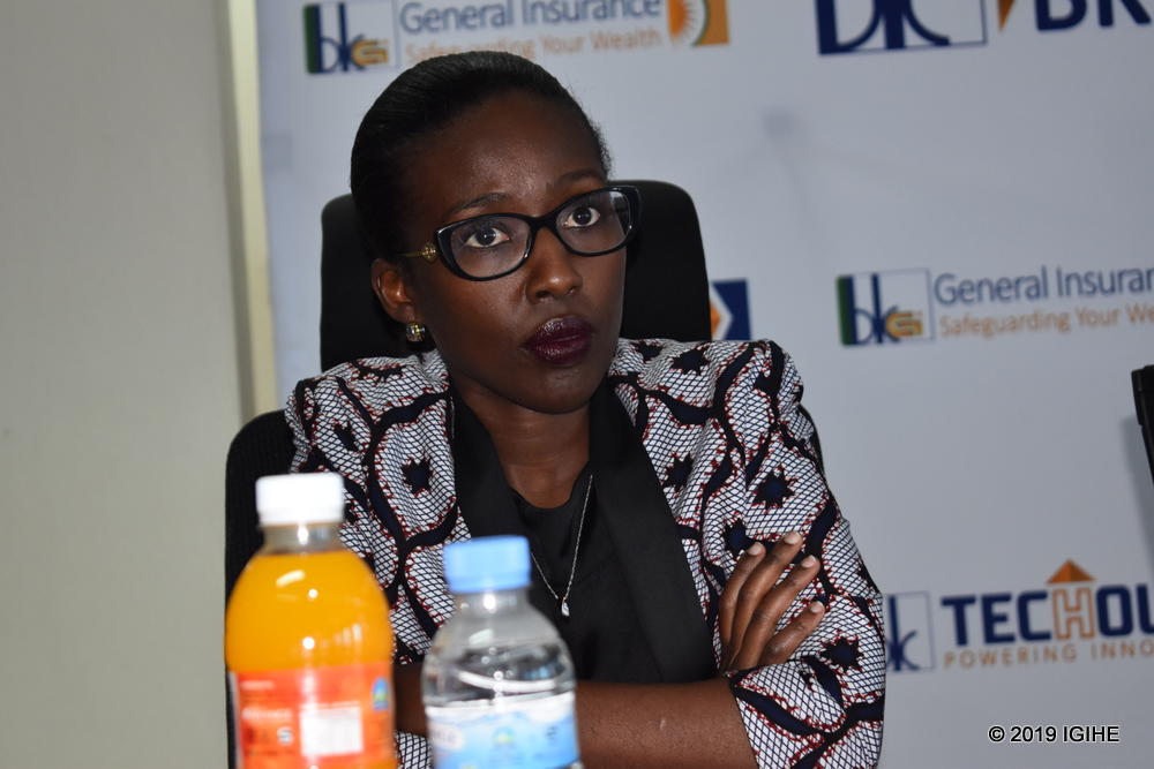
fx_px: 2645
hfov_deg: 24.6
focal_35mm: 82
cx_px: 577
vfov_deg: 16.6
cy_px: 384
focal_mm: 55
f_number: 5.6
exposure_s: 1/60
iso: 800
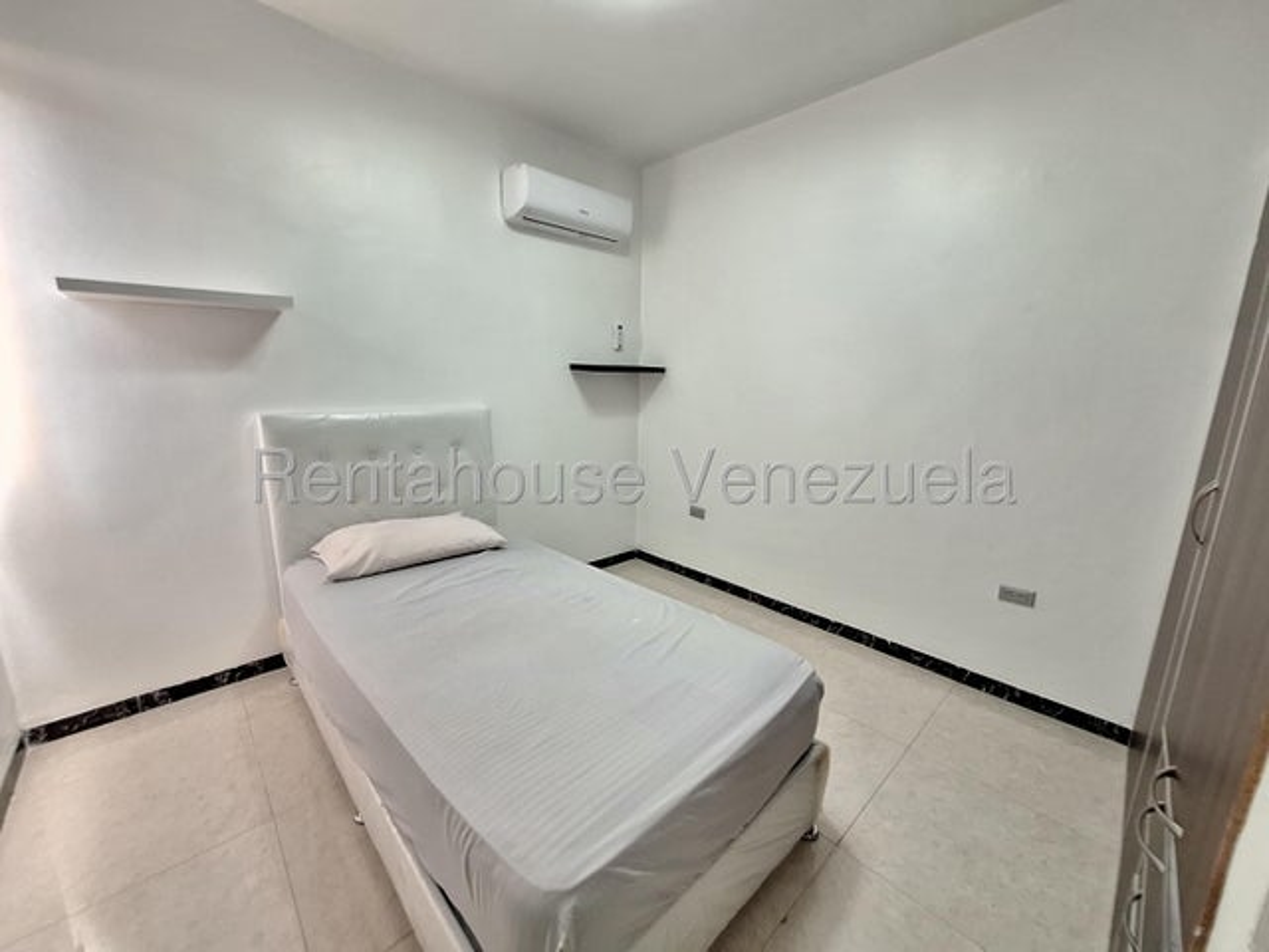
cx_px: 634
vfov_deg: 89.9
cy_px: 476
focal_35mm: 13
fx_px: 477
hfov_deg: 106.2
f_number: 2.2
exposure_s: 1/40
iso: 160
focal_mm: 1.74
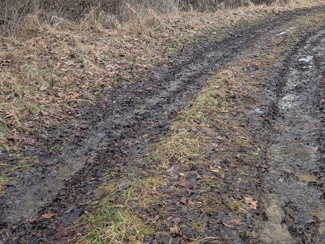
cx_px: 219
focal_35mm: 46
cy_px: 22
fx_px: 432
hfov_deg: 40.6
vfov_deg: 30.1
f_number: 1.68
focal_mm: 6.9
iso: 48
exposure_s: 1/77.1
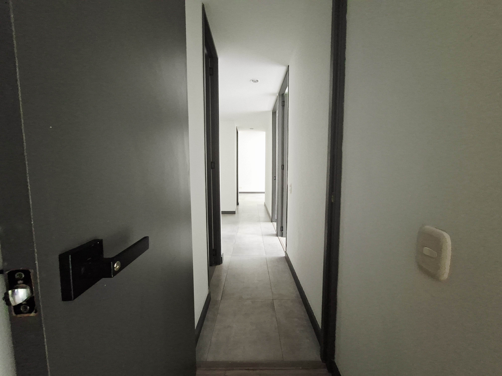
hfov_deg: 106.2
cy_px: 188
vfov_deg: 89.9
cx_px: 251
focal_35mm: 13
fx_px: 189
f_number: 2.2
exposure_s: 1/24
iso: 400
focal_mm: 1.74
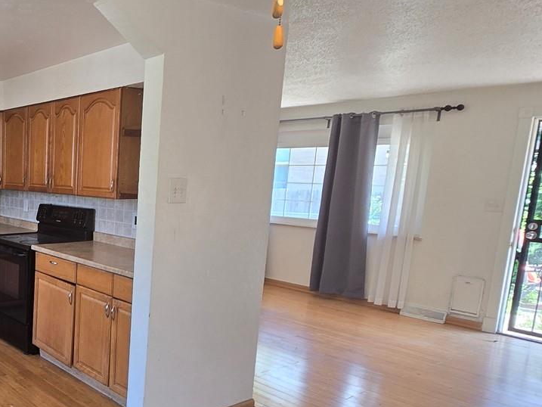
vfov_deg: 47.7
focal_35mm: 29
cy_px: 258
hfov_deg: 50.8
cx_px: 11
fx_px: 454
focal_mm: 2.2
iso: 80
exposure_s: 1/60
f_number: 2.2
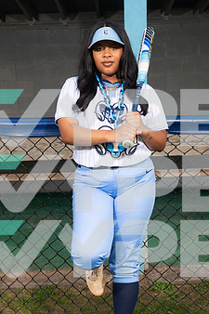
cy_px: 184
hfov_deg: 21.2
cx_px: 107
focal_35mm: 64
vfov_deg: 31.4
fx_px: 558
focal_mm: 48
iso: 160
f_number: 8
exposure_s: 1/250
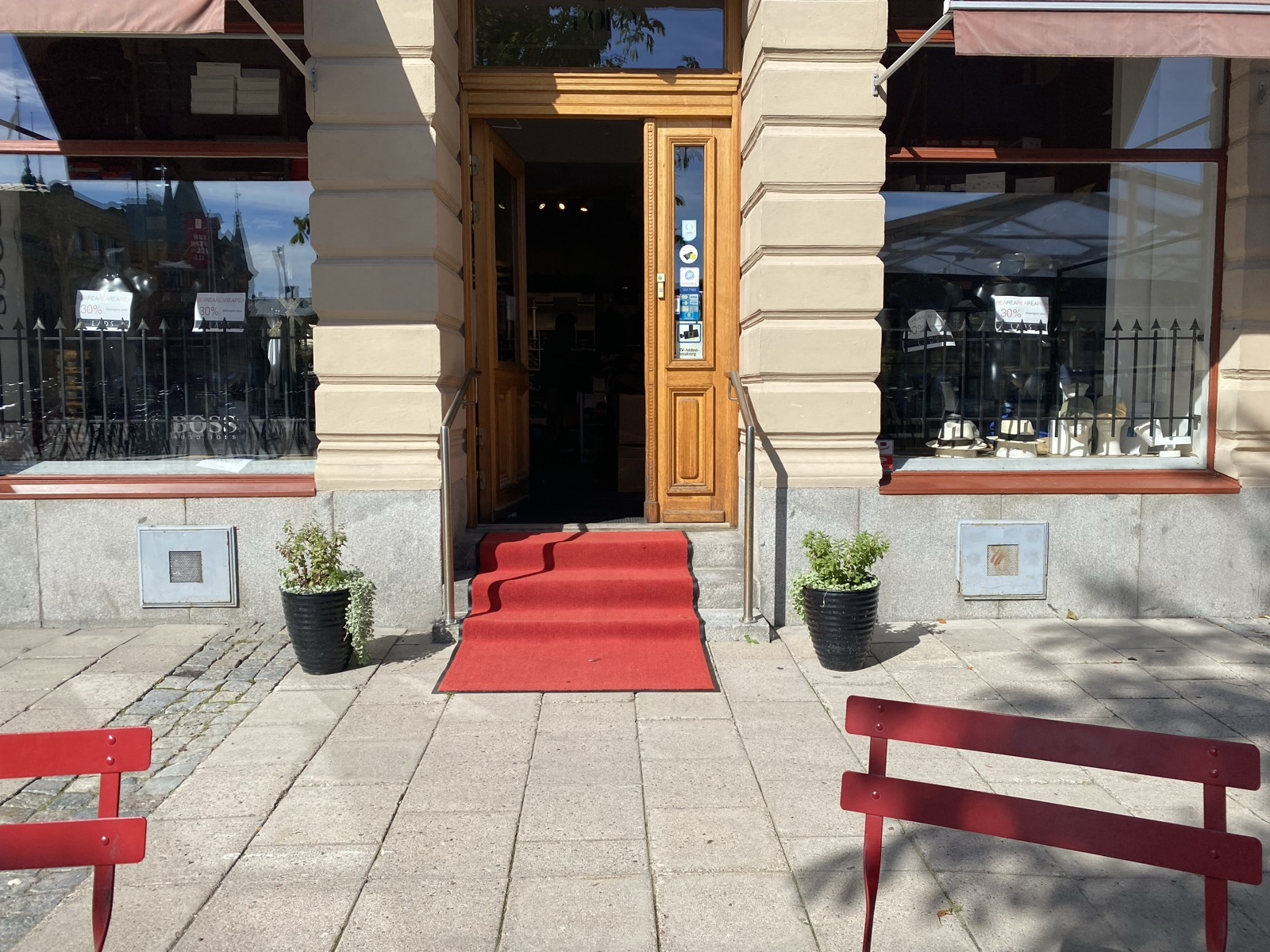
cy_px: 476
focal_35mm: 26
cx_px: 635
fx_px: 954
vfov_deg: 53.1
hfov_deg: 67.3
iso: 32
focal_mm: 4.25
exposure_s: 1/2890
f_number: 1.8
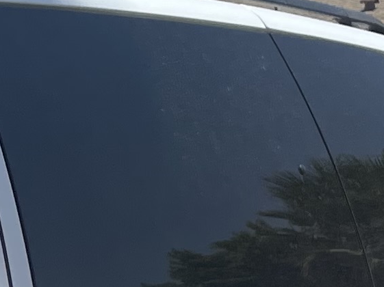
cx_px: -309
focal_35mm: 187
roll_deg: +1.4
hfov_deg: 10.0
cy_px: 302
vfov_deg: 7.9
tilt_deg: -1.5
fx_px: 2073
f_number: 1.6
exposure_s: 1/3731
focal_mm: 4.2
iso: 32
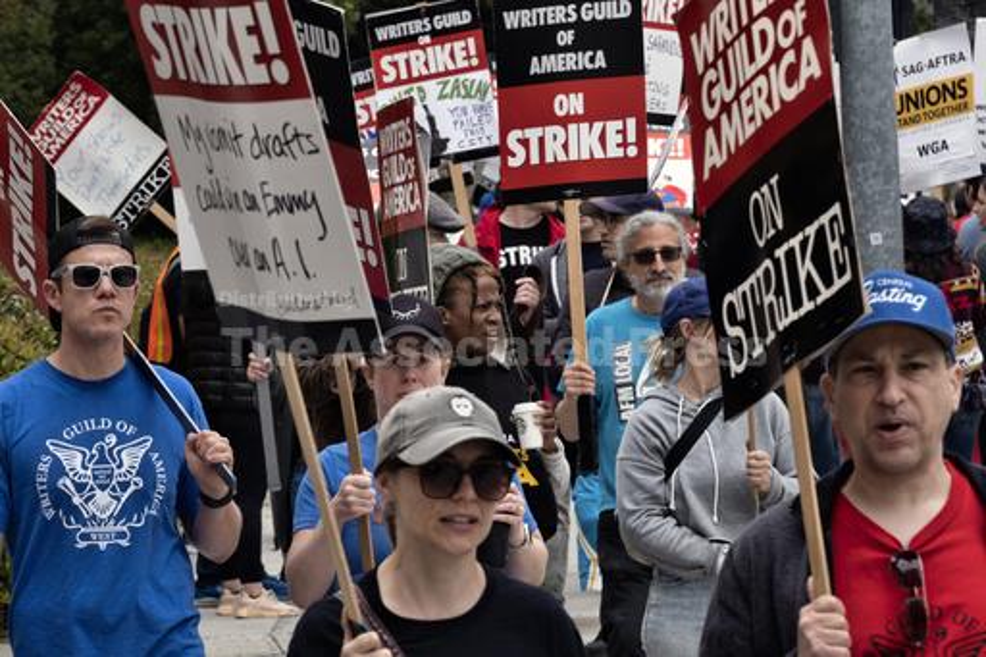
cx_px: 493
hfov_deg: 11.1
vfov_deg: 7.4
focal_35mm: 186
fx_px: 5092
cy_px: 328
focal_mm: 124.3
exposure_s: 1/500
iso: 1250
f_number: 11
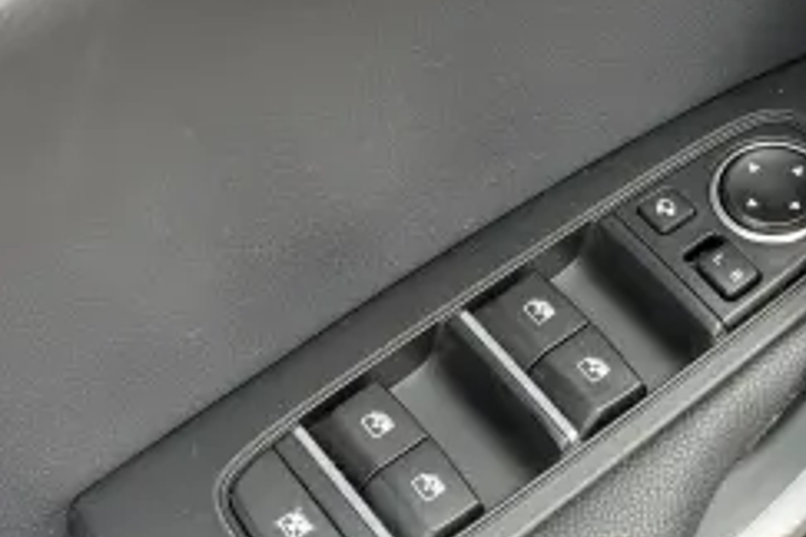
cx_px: 531
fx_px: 1657
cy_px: 265
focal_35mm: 74
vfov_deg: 18.4
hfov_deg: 27.2
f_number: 1.78
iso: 100
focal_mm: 6.76
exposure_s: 1/242
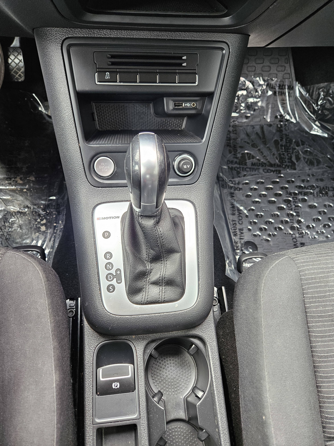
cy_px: 223
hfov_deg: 58.9
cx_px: 167
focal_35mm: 23
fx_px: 296
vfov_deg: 73.9
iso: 200
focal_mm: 5.4
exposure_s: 1/120
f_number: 1.8
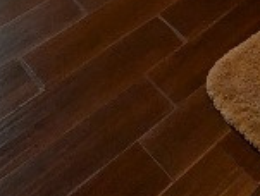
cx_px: 281
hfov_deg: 22.8
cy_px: -328
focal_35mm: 81
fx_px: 610
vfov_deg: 12.4
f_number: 1.7
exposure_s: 1/15
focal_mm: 2.02
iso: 77
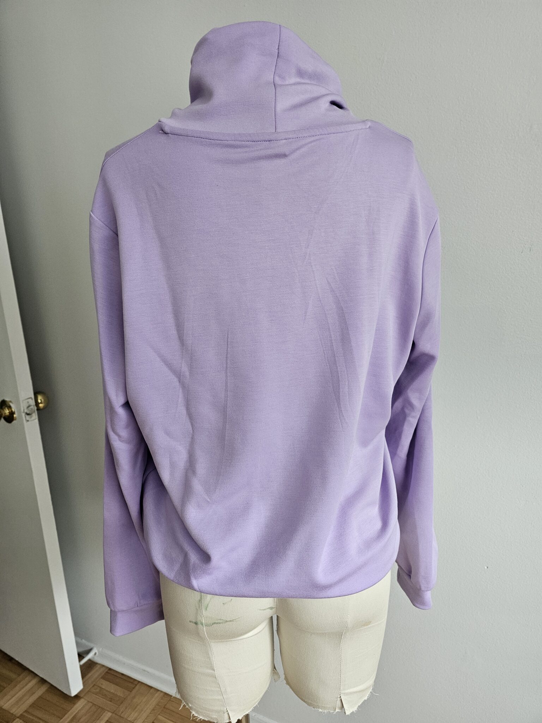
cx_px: 271
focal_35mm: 23
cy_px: 362
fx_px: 480
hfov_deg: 58.9
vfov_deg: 73.9
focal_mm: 6.3
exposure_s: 1/120
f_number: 1.7
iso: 250
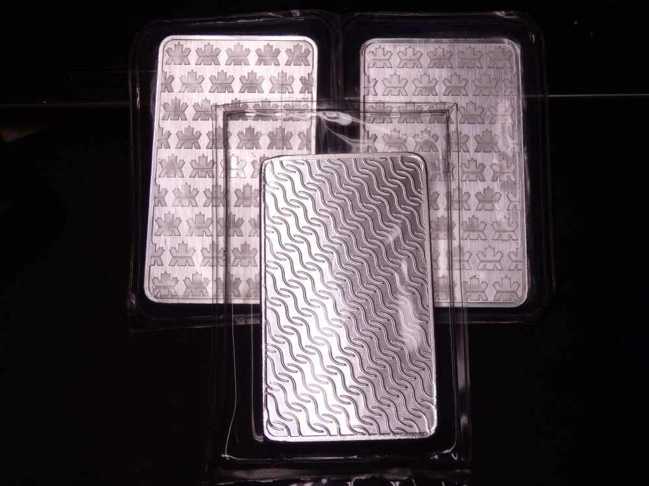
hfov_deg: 29.4
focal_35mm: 66
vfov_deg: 22.3
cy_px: 243
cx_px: 324
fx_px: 1237
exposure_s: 1/80
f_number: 4.4
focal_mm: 11.9
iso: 200
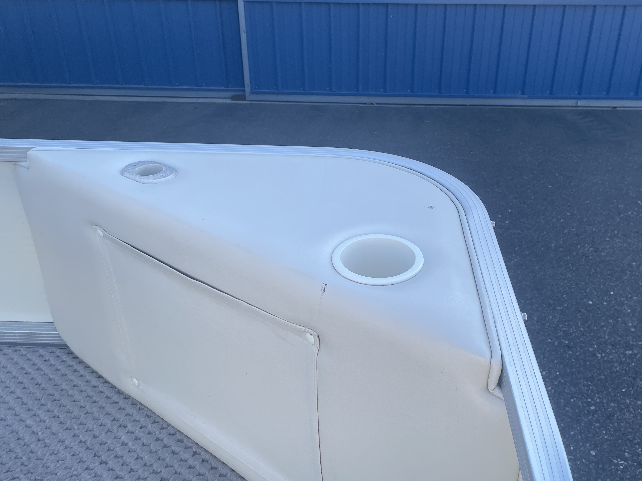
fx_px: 593
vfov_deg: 44.0
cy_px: 207
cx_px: 365
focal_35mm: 32
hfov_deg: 56.6
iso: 32
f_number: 1.6
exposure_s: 1/711
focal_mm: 4.2
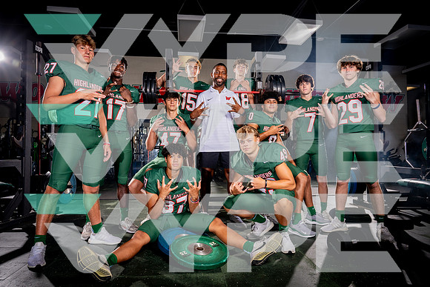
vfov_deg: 50.4
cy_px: 144
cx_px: 215
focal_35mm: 25
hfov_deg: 70.4
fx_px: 305
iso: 200
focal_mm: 24
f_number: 5.6
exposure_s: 1/250
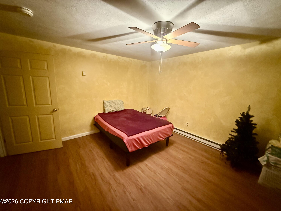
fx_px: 114
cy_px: 106
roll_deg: -2.0
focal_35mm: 14
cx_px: 140
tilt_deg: -11.0
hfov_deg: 102.1
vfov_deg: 85.7
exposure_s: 1/40
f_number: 2.2
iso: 1250
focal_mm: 2.22
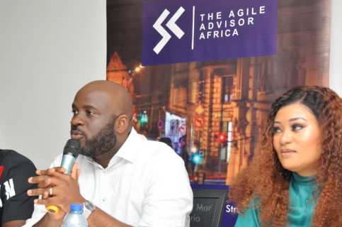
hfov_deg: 26.8
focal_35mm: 76
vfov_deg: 17.9
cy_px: 147
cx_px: 144
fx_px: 718
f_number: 5.6
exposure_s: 1/125
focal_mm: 35
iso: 640
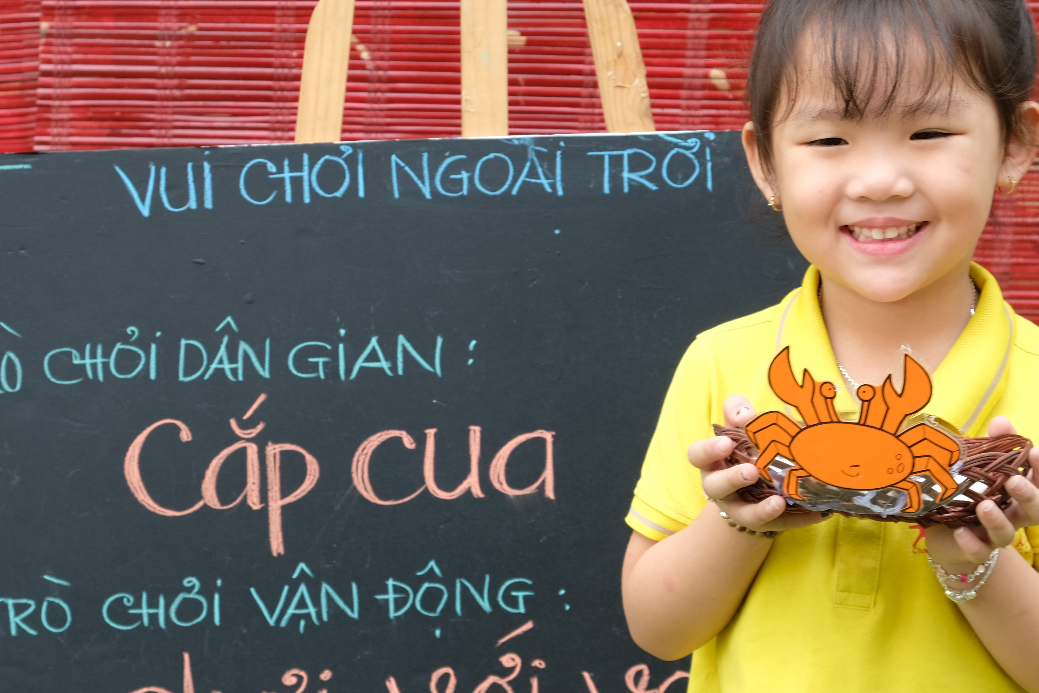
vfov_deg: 16.6
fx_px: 2367
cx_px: 467
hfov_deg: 24.8
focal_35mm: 82
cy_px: 405
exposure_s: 1/60
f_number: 7.1
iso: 200
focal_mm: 31.5
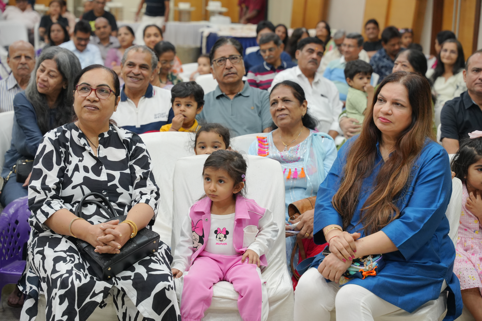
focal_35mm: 70
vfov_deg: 19.5
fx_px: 937
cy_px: 160
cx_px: 241
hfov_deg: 28.8
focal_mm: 70
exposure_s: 1/100
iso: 2000
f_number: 4
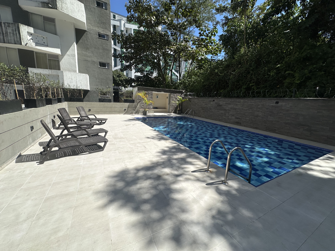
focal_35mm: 14
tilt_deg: -10.5
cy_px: 126
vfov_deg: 85.7
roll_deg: -1.9
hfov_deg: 102.1
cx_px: 168
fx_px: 135
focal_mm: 2.22
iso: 50
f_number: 2.2
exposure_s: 1/2681
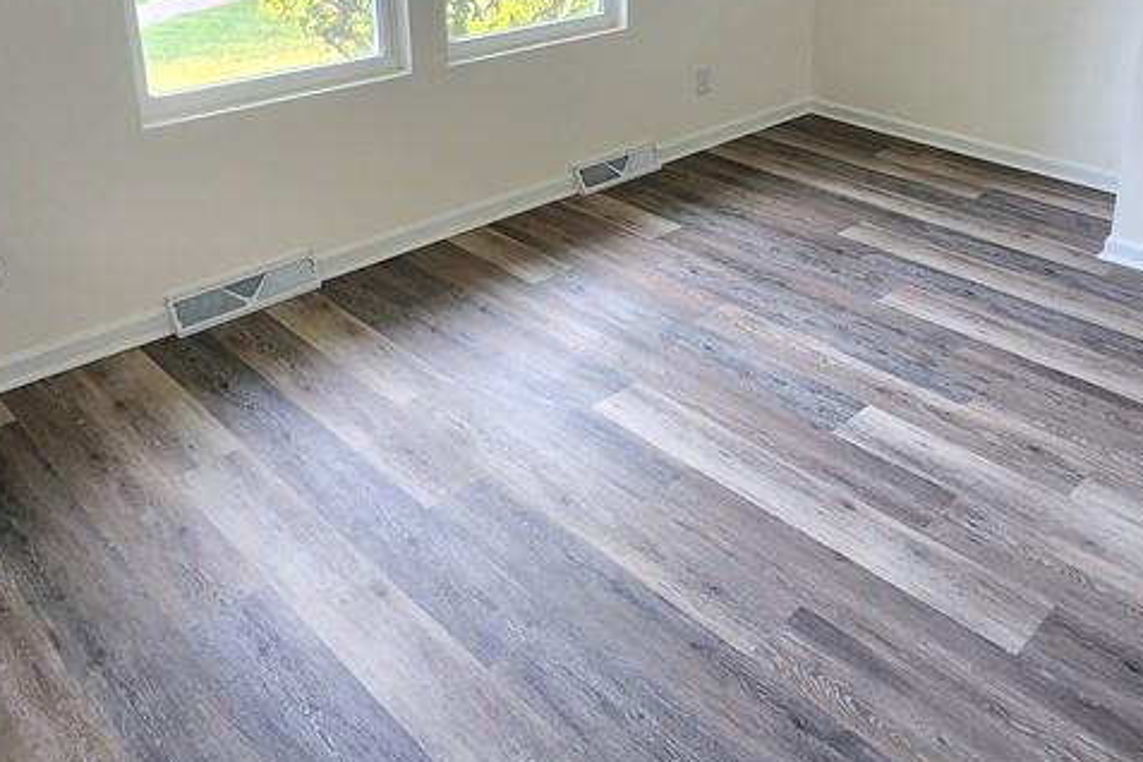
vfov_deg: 42.4
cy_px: 122
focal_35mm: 29
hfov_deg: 62.9
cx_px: 700
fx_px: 921
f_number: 2.2
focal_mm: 2.2
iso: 125
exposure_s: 1/60.2
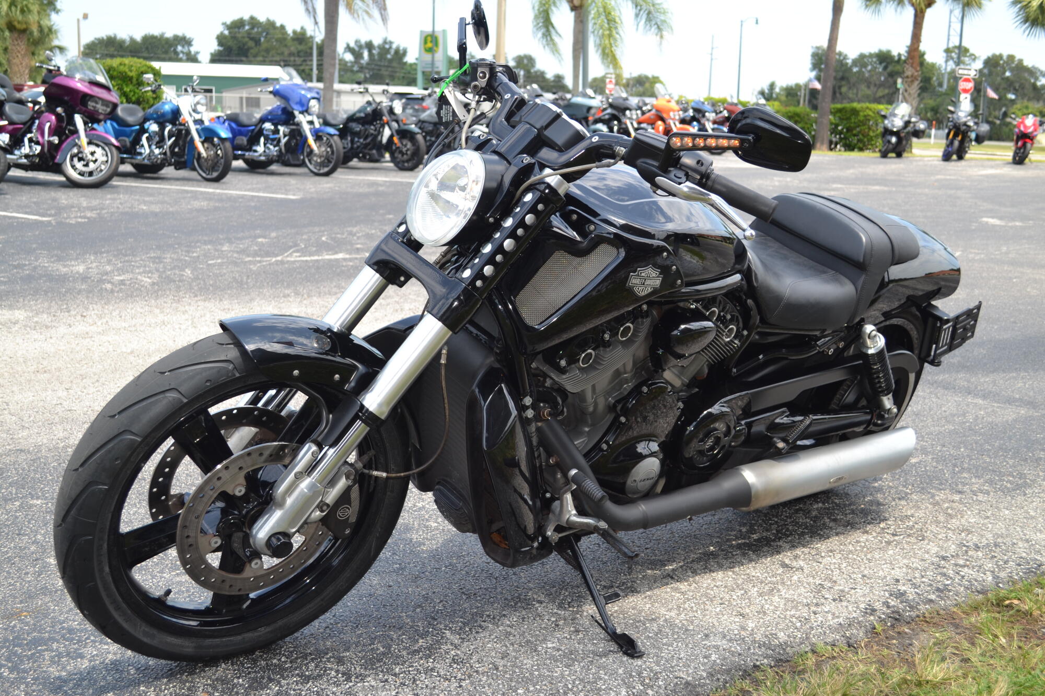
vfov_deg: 31.9
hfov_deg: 46.4
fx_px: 1219
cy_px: 348
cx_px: 522
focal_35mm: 42
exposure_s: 1/200
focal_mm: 28
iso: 100
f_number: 5
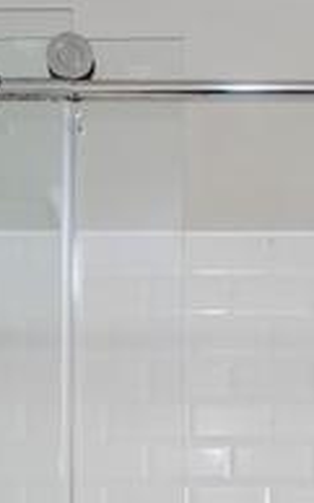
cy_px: 684
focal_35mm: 91
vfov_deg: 20.5
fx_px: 1248
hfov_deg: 14.3
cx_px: 171
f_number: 8
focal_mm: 10.5
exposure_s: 1/8
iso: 250
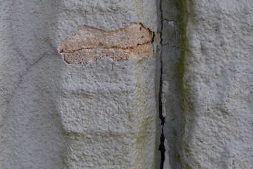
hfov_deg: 13.6
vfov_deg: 9.1
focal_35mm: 151
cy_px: 55
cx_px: 100
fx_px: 1061
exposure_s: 1/160
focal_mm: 78
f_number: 6.3
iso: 200
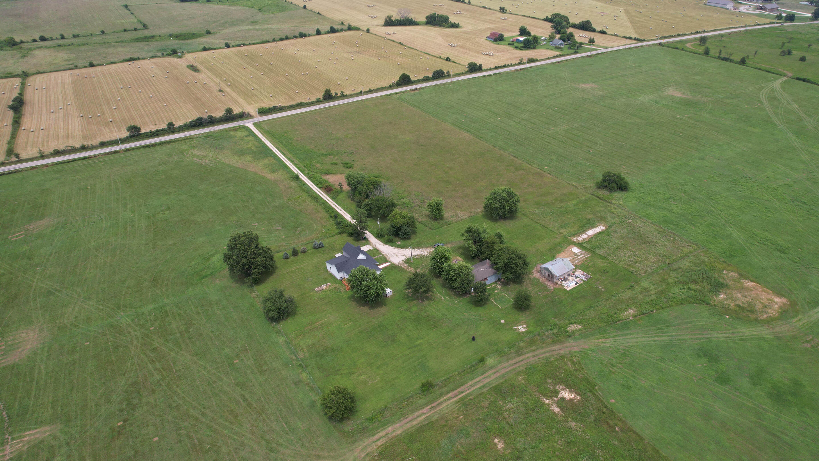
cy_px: 223
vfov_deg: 47.7
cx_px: 422
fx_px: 521
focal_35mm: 24
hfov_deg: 76.3
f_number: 2.8
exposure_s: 1/1500
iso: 100
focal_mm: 8.38
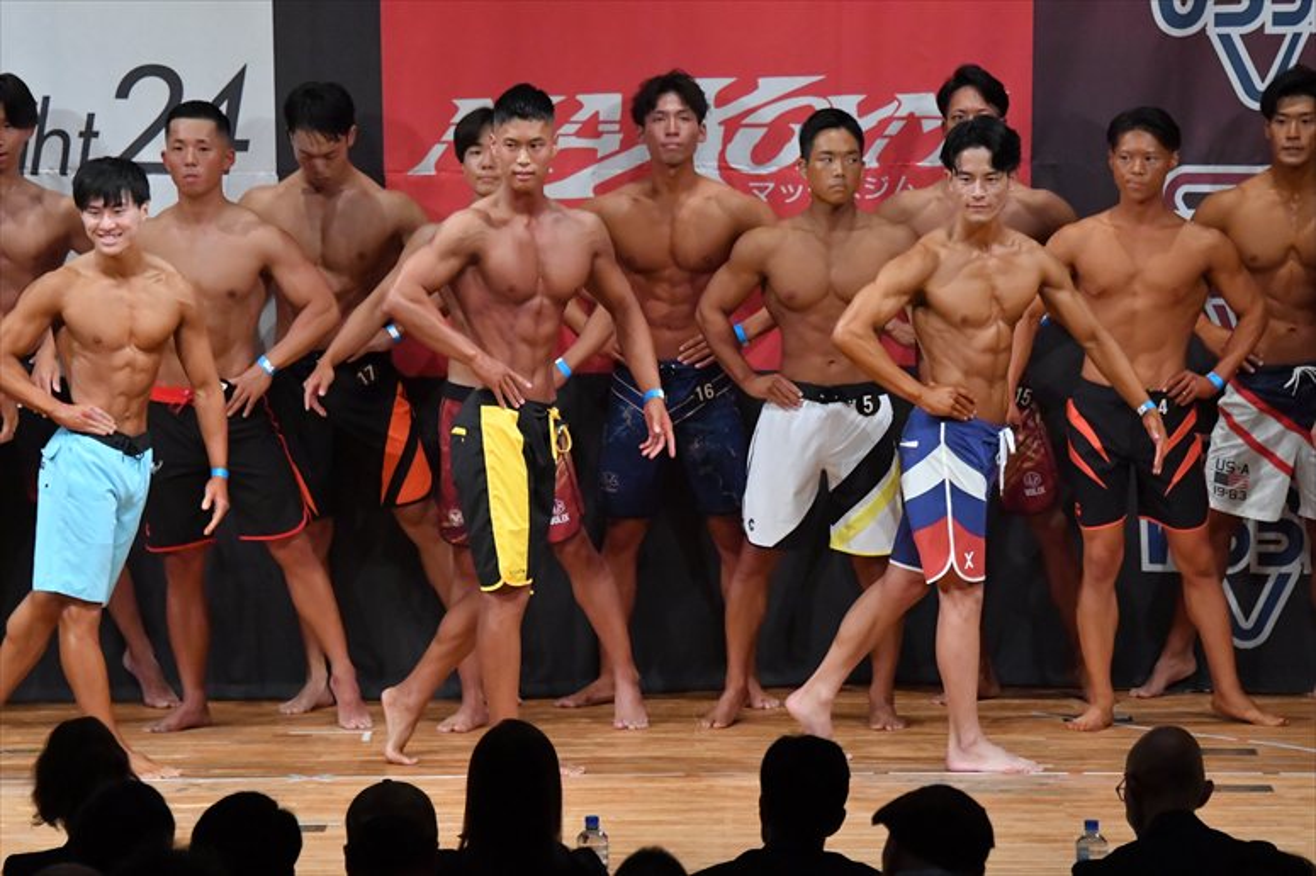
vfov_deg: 5.7
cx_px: 658
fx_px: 8769
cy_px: 438
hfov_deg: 8.6
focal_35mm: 240
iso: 8000
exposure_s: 1/400
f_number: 5.6
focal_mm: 160
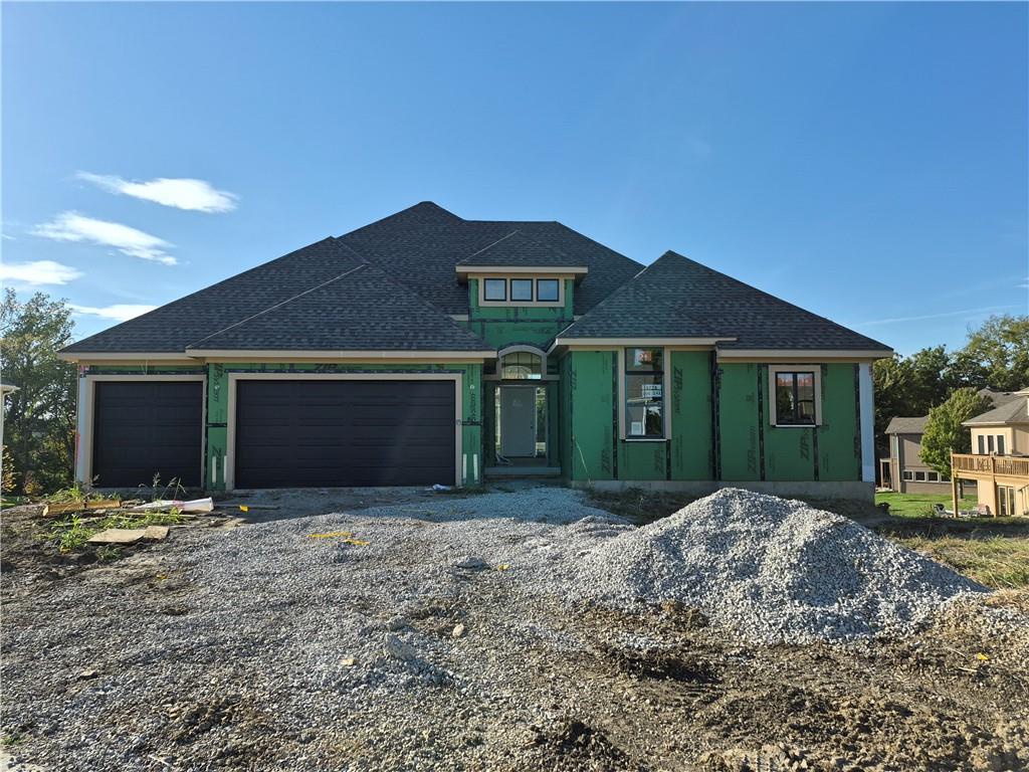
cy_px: 386
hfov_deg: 73.9
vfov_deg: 58.9
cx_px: 514
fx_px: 684
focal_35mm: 23
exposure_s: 1/6256
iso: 80
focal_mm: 5.4
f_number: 1.8
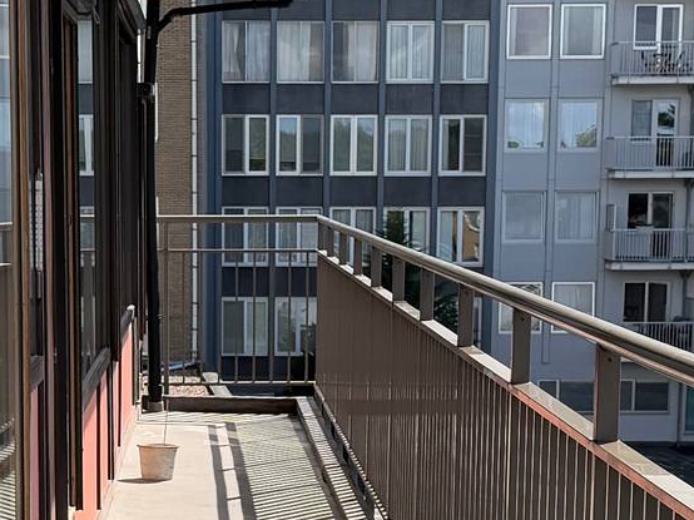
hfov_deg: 17.7
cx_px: 204
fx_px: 2224
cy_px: 512
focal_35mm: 111
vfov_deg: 13.2
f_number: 1.78
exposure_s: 1/3759
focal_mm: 6.76
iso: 100
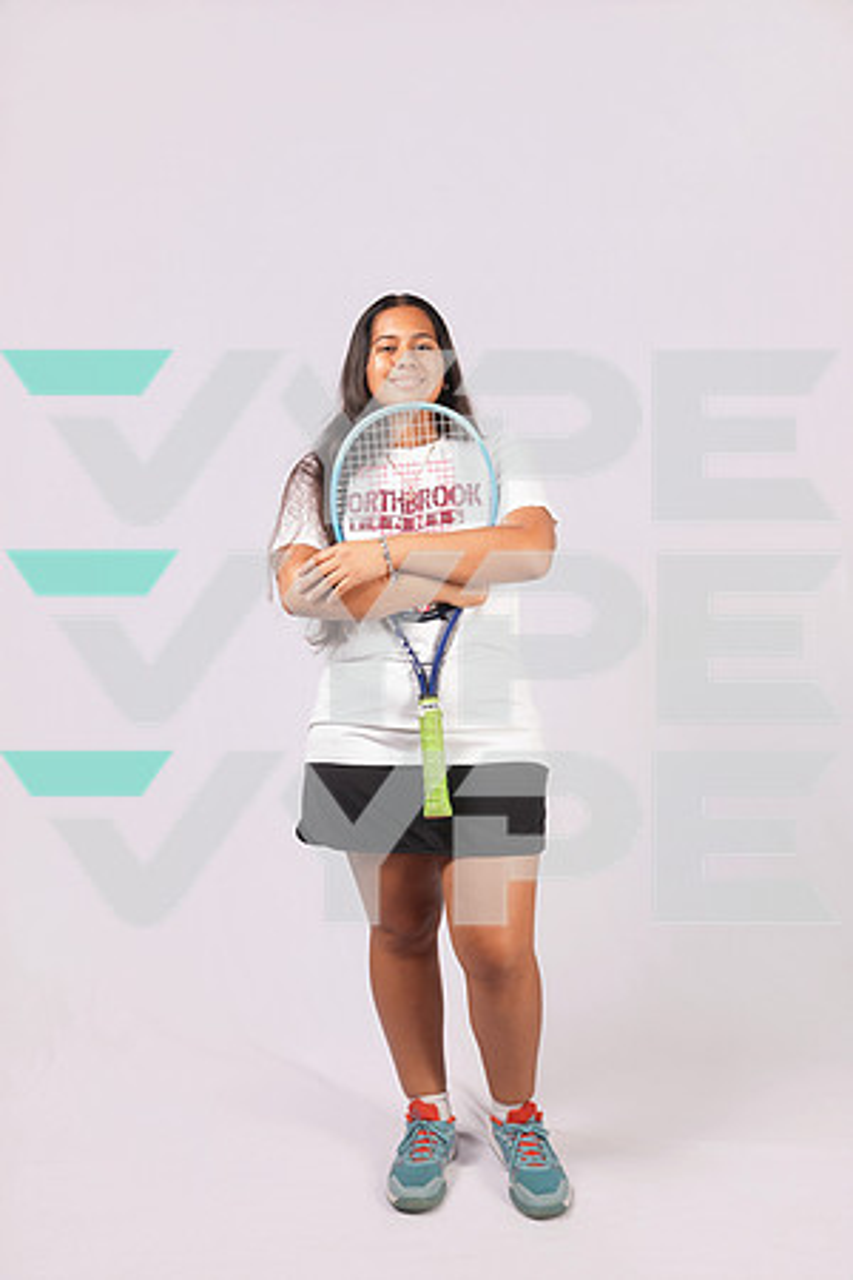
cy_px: 640
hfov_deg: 38.9
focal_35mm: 34
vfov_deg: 55.8
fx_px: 1208
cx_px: 426
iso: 160
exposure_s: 1/125
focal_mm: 34
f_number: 5.6
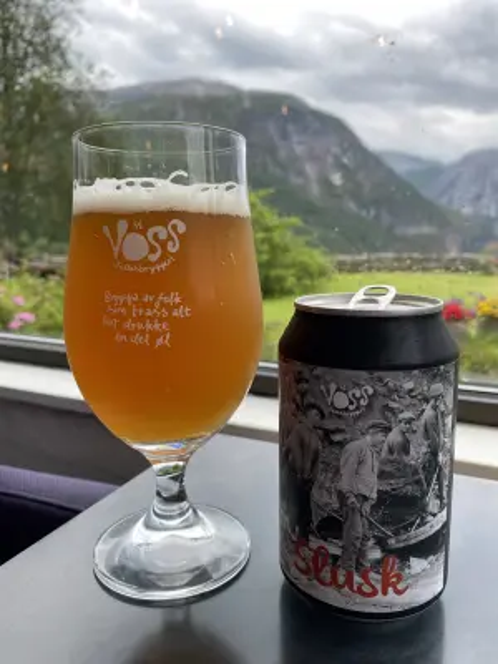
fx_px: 499
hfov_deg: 53.1
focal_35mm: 26
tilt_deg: -8.5
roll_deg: +0.1
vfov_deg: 67.3
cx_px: 249
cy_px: 332
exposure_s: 1/149
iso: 32
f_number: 1.8
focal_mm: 4.25
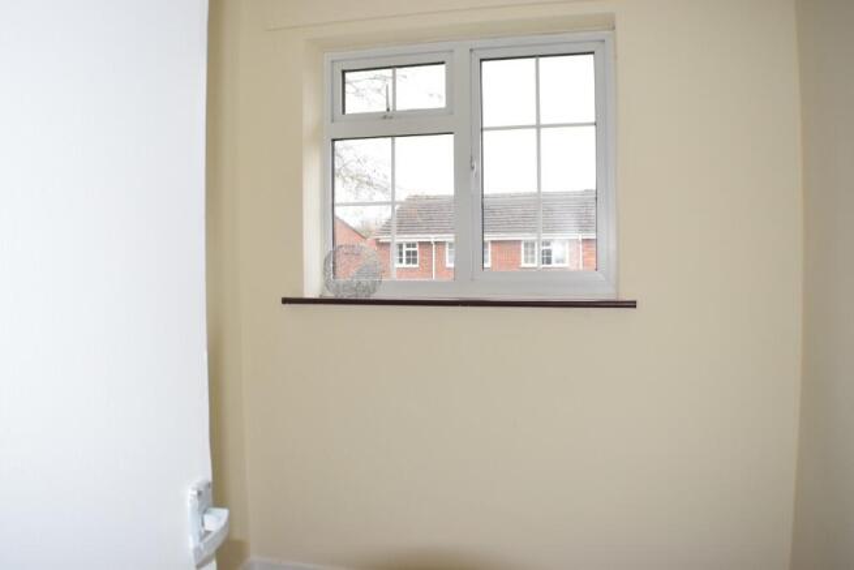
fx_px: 890
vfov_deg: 35.5
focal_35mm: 38
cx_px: 427
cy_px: 285
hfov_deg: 51.3
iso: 640
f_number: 5.6
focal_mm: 25
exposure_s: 1/125
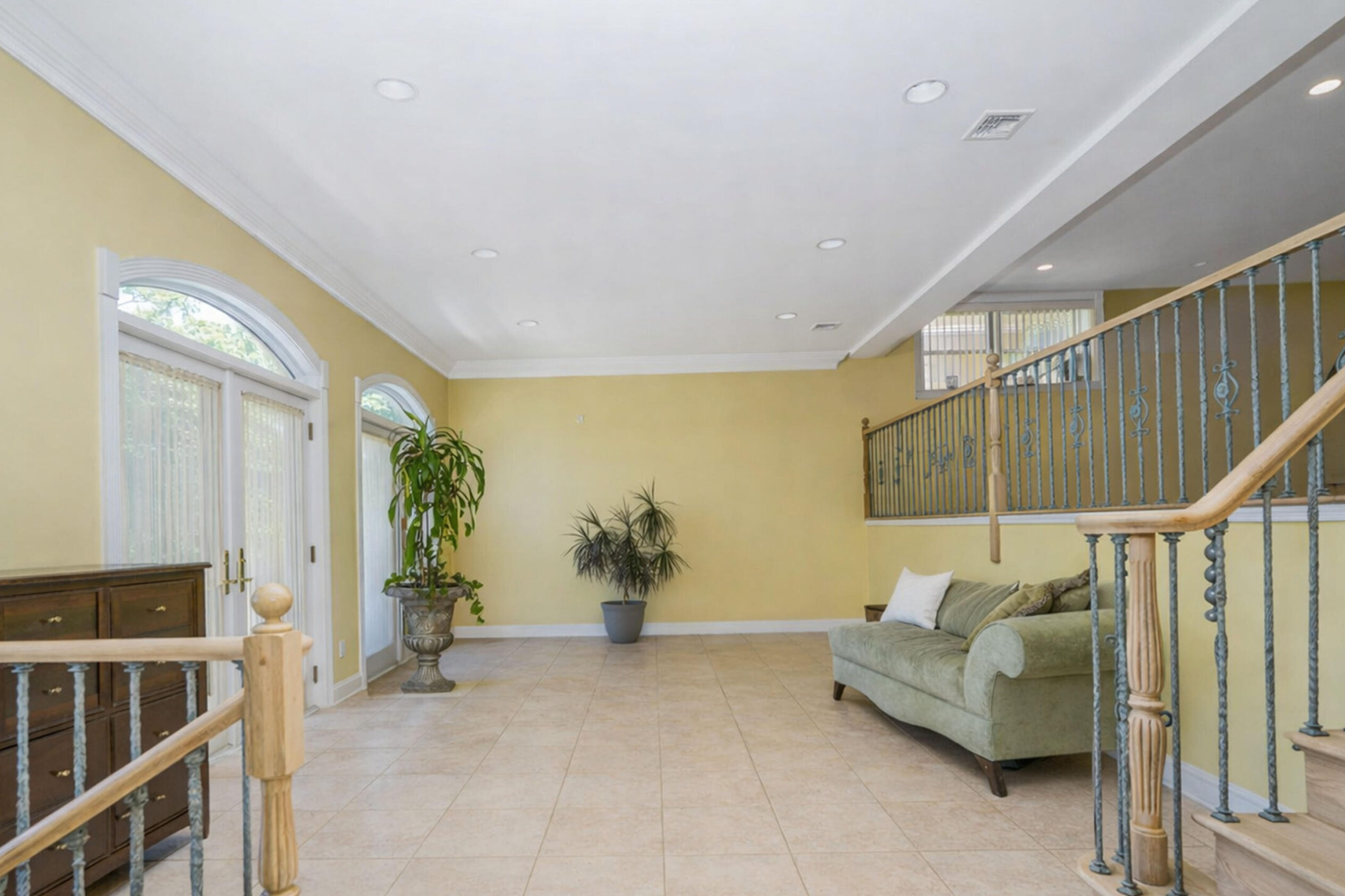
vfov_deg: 64.2
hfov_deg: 86.9
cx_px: 641
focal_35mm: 19
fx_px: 710
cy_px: 512
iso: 64
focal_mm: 16
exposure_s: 1/40
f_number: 4.5
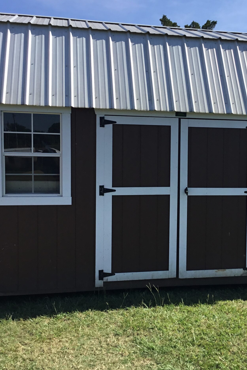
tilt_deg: -3.8
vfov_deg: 44.5
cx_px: 161
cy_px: 186
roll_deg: +0.8
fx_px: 453
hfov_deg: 30.3
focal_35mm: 44
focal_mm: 3.3
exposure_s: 1/1116
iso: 25
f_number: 2.4
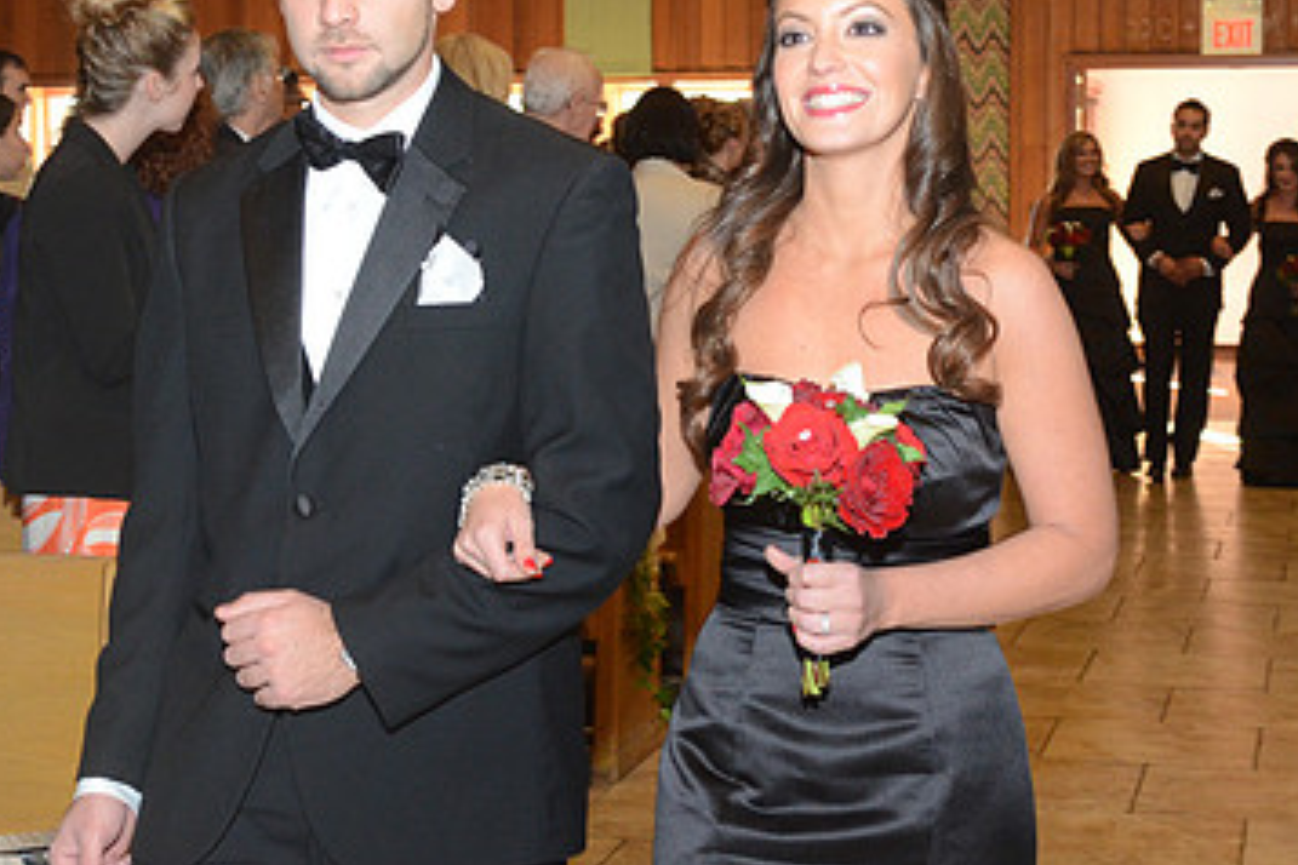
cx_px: 596
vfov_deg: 18.6
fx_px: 2632
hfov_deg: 27.7
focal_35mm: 73
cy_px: 258
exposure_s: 1/60
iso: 1600
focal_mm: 30
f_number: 5.6
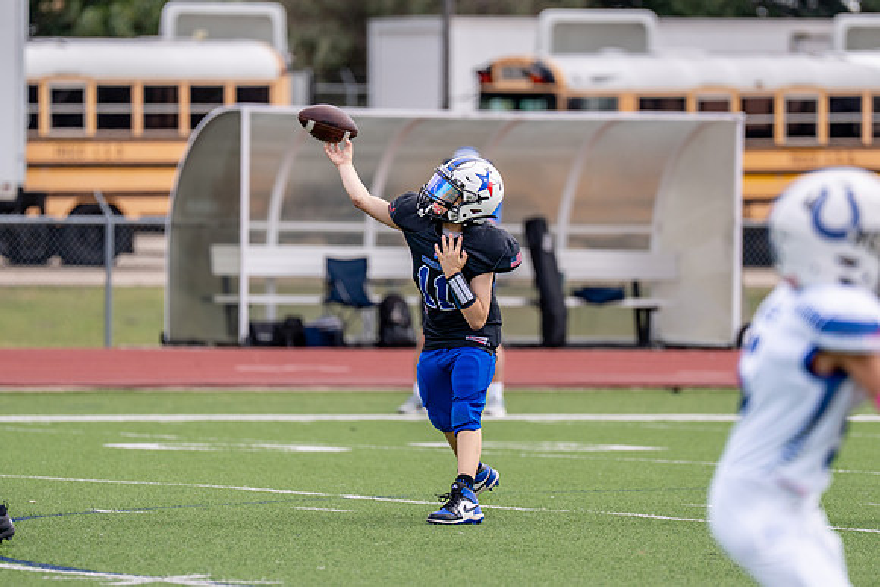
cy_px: 319
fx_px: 8570
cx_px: 456
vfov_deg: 3.9
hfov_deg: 5.9
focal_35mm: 351
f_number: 2.8
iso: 250
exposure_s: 1/3200
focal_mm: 200
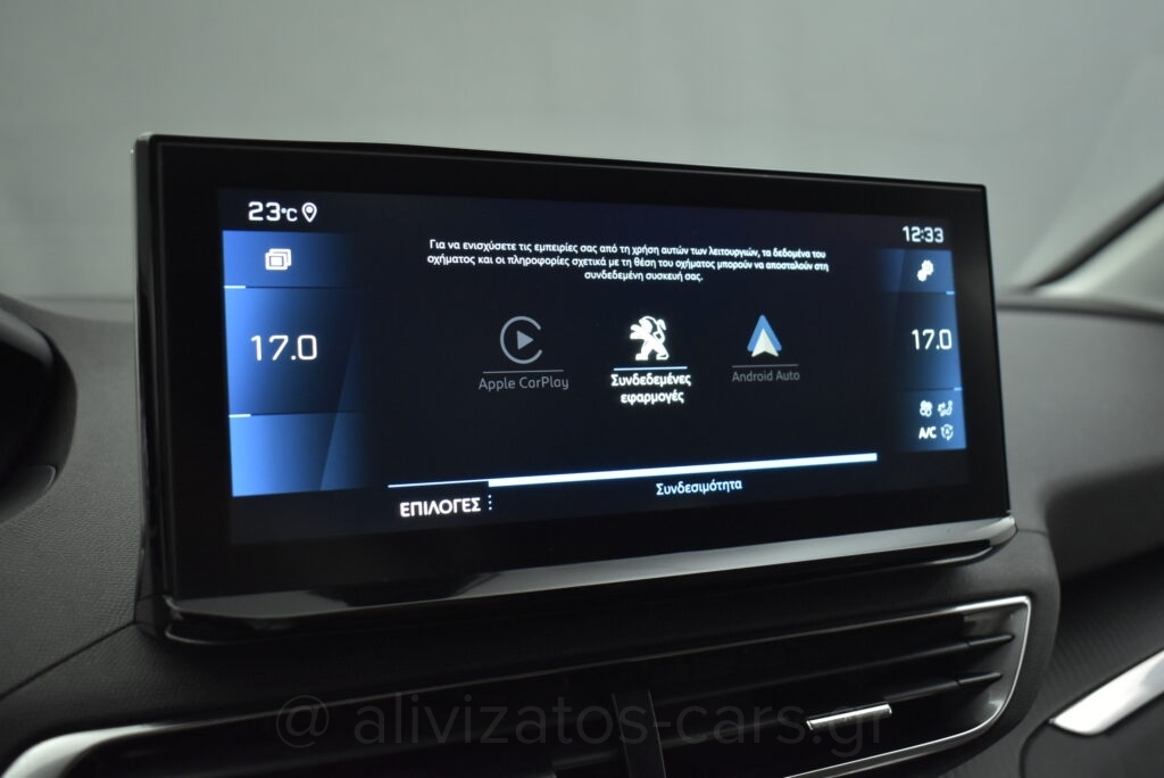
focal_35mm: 36
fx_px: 1165
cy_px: 389
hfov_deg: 53.1
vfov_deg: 36.9
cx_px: 582
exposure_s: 1/125
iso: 1600
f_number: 4
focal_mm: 24
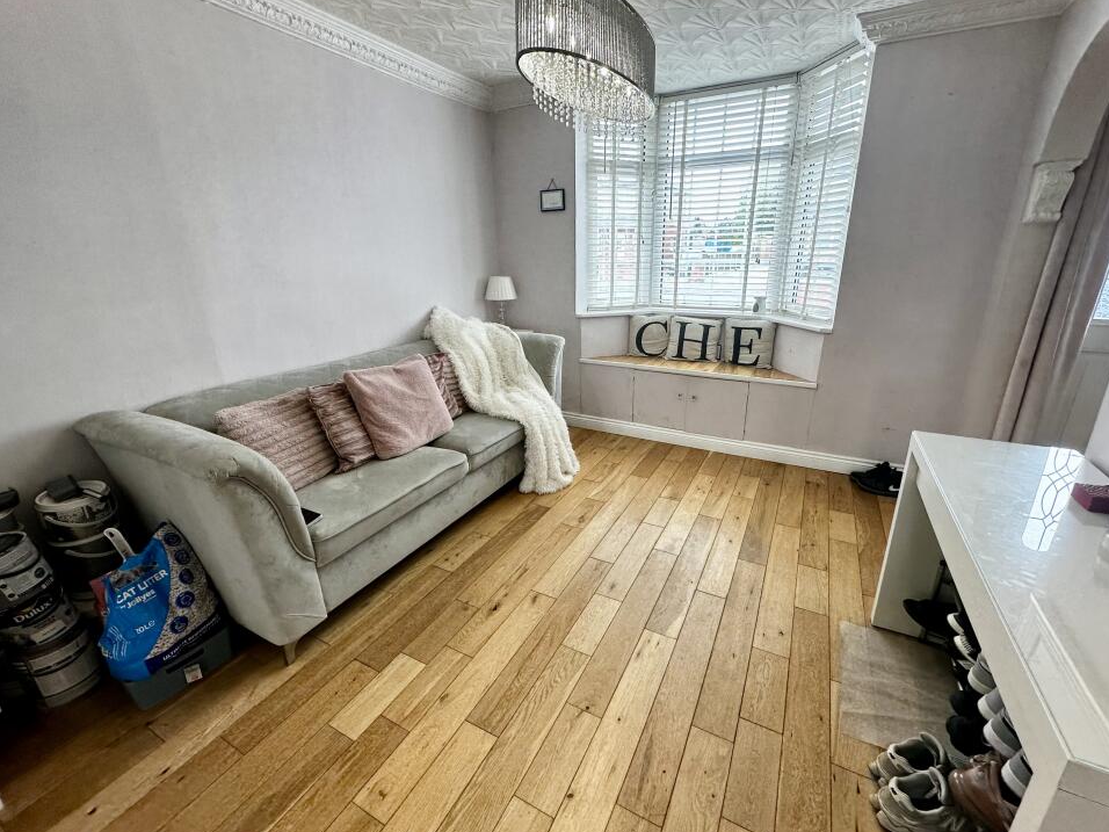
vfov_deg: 81.7
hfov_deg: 98.1
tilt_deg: -18.1
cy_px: 403
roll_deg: +1.0
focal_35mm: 15
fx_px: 481
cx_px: 574
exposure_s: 1/100
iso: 100
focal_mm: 2.22
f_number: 2.2
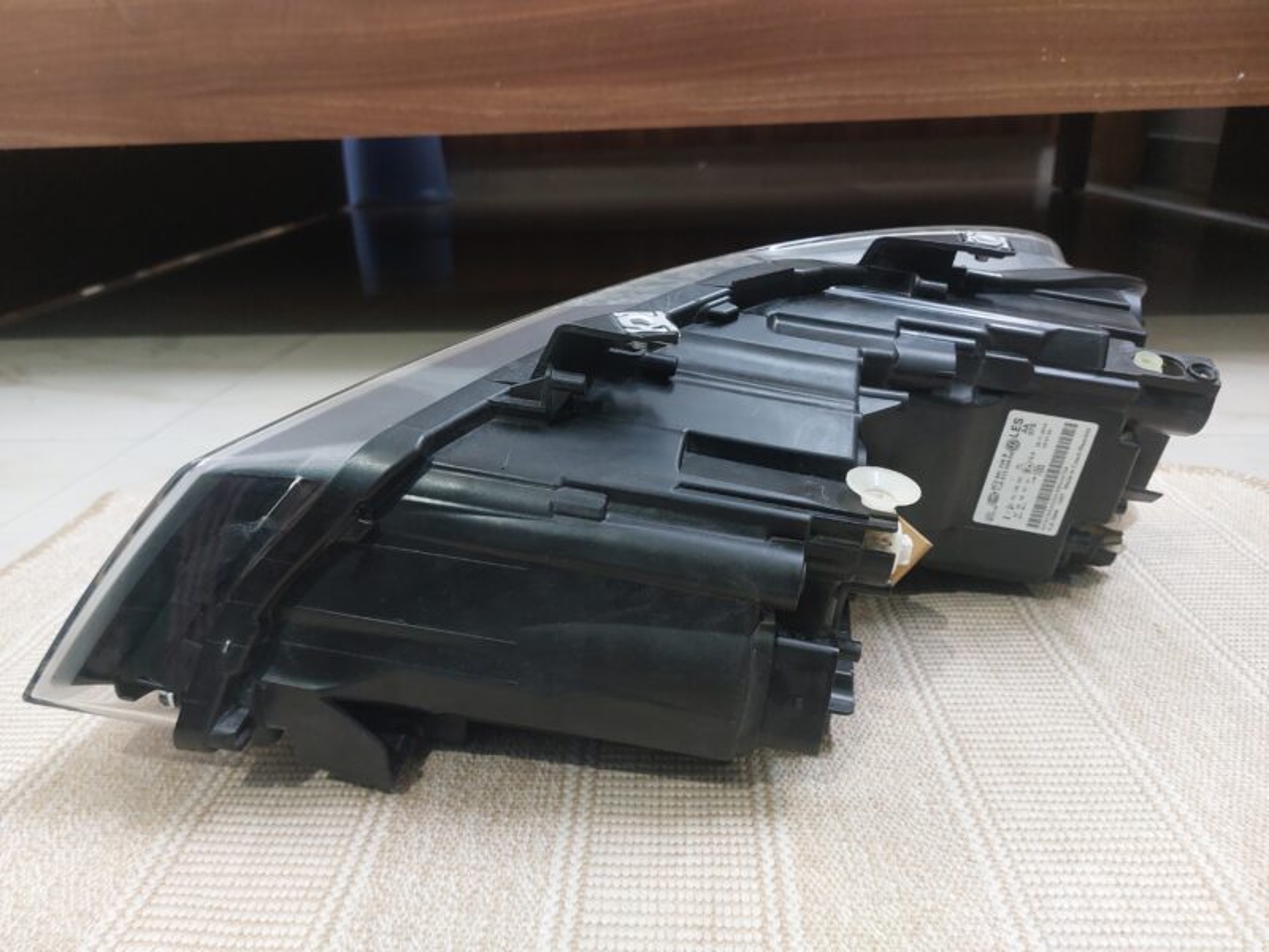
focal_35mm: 24
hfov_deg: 71.6
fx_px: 880
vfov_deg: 56.8
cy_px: 476
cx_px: 634
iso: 400
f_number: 1.8
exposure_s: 1/33
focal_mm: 5.23
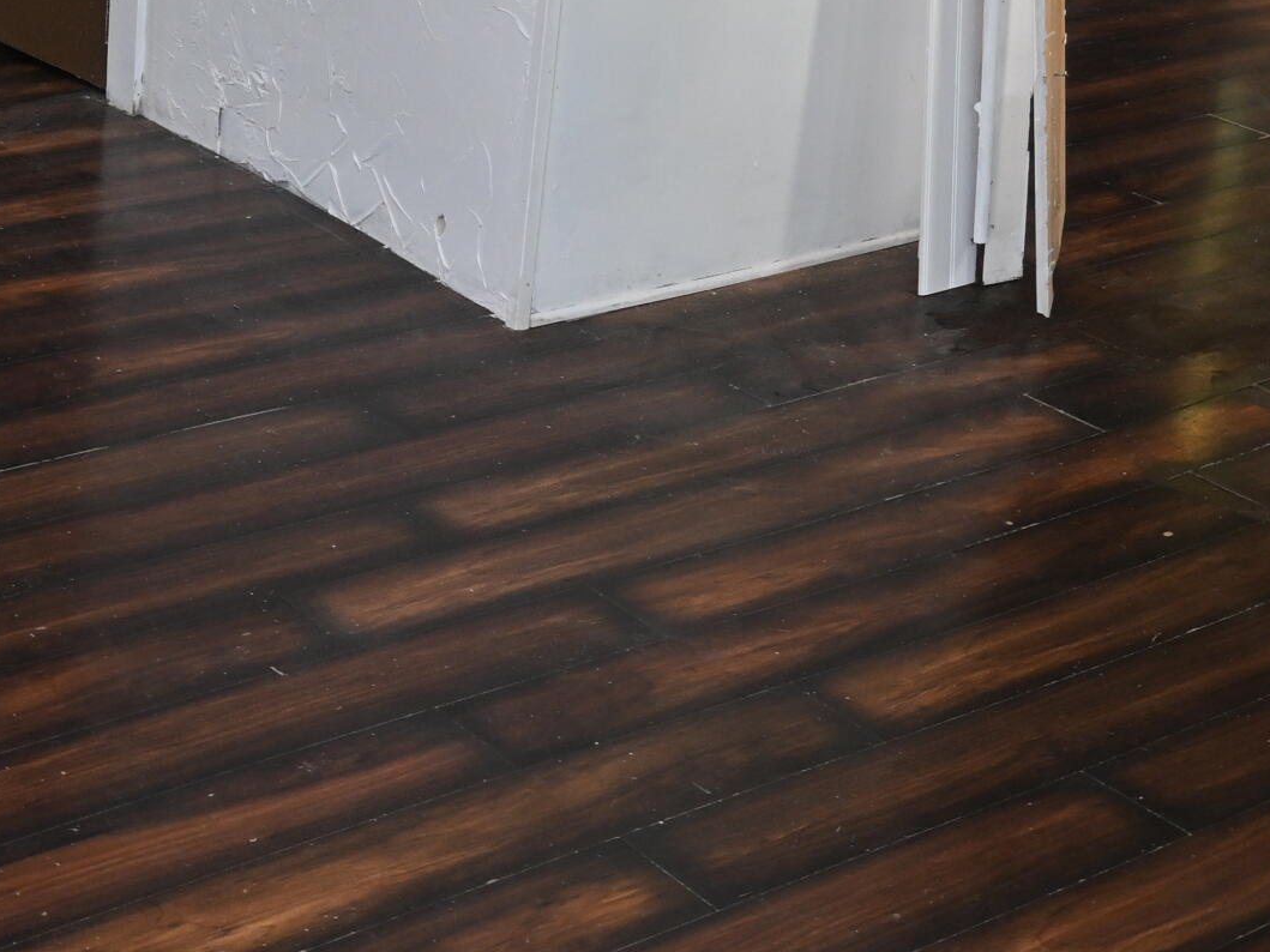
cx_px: 507
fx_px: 2923
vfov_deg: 17.8
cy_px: -113
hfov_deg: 24.5
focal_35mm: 80
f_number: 3.8
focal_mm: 19.5
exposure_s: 1/60
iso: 560
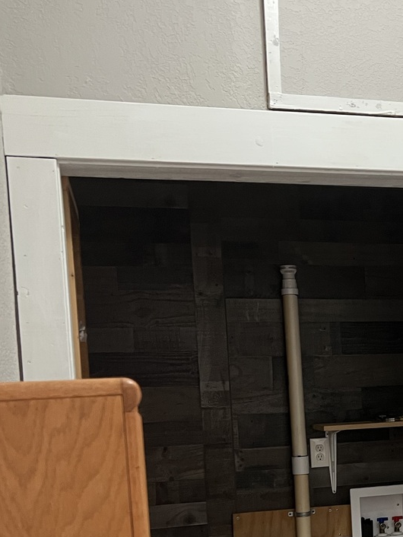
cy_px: 456
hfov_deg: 26.0
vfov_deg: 34.6
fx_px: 822
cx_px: 408
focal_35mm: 53
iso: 320
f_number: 1.5
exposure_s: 1/60
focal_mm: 5.7
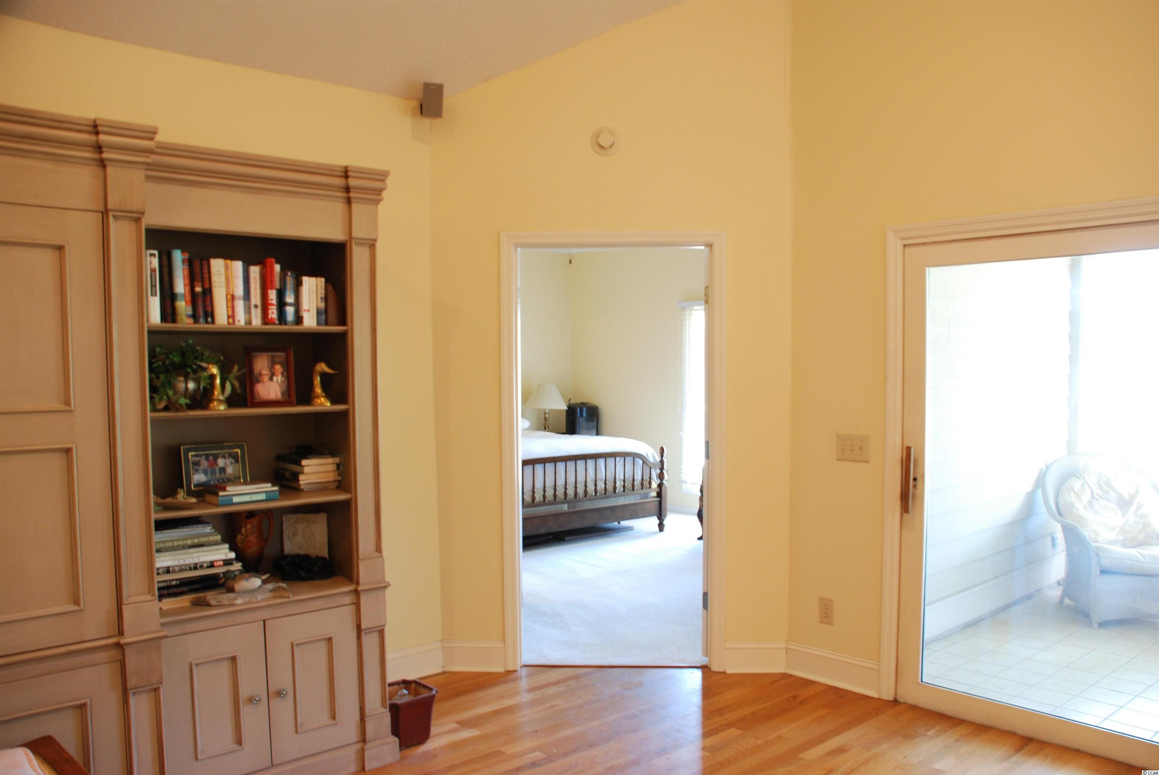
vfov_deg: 48.0
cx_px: 580
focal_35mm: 27
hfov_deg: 67.3
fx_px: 870
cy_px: 388
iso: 400
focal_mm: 18
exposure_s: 1/4
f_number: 5.6
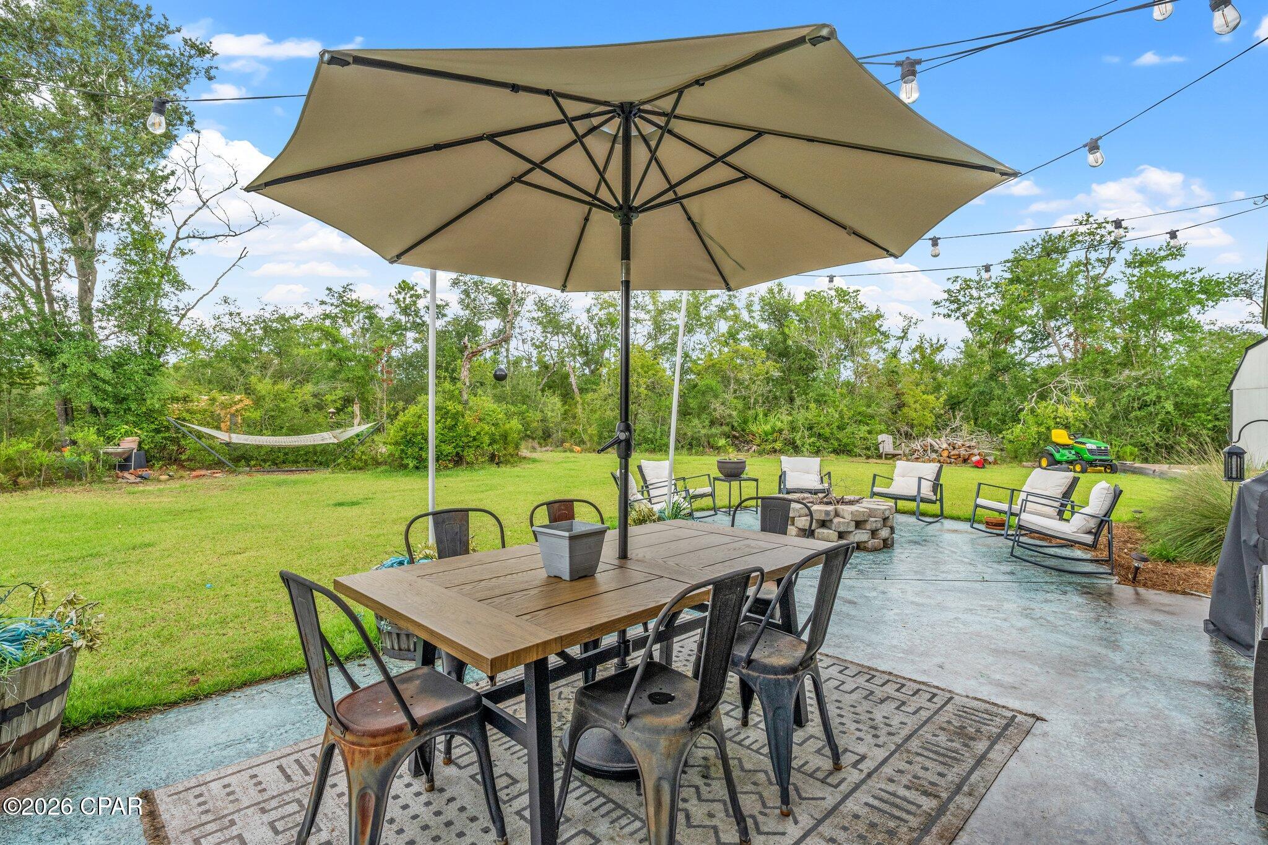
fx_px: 599
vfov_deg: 70.4
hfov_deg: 93.3
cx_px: 634
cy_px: 422
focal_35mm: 17
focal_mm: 17
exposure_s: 1/160
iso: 500
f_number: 9
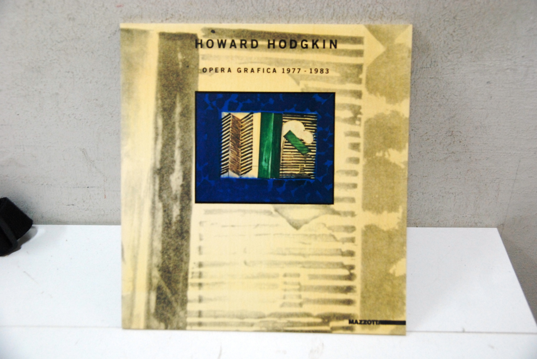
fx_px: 650
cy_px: 180
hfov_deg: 44.9
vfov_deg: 30.9
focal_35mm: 44
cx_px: 268
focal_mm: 29
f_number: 5.6
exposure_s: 1/60
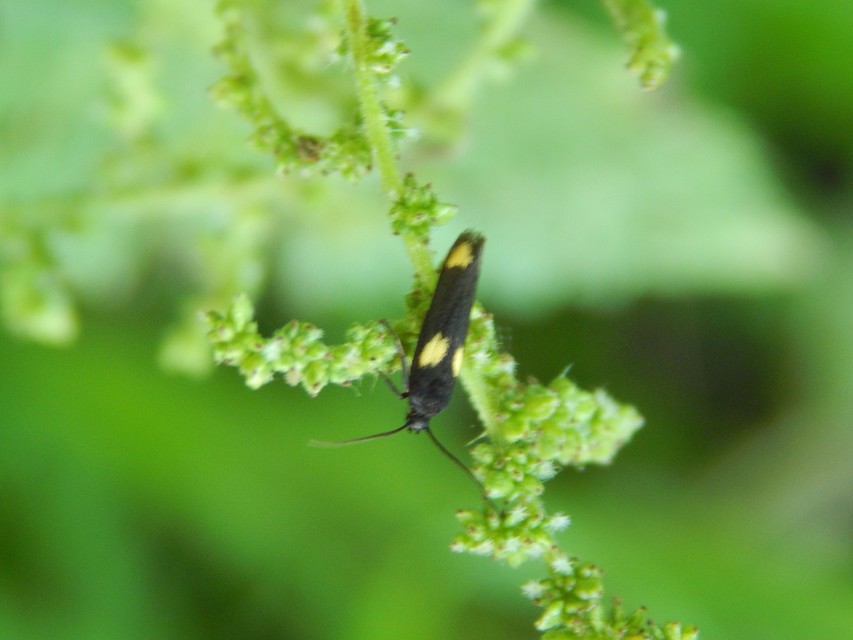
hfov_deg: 12.3
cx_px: 426
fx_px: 3943
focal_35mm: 160
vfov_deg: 9.3
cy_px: 320
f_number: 5.1
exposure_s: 1/30
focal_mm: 28.7
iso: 280
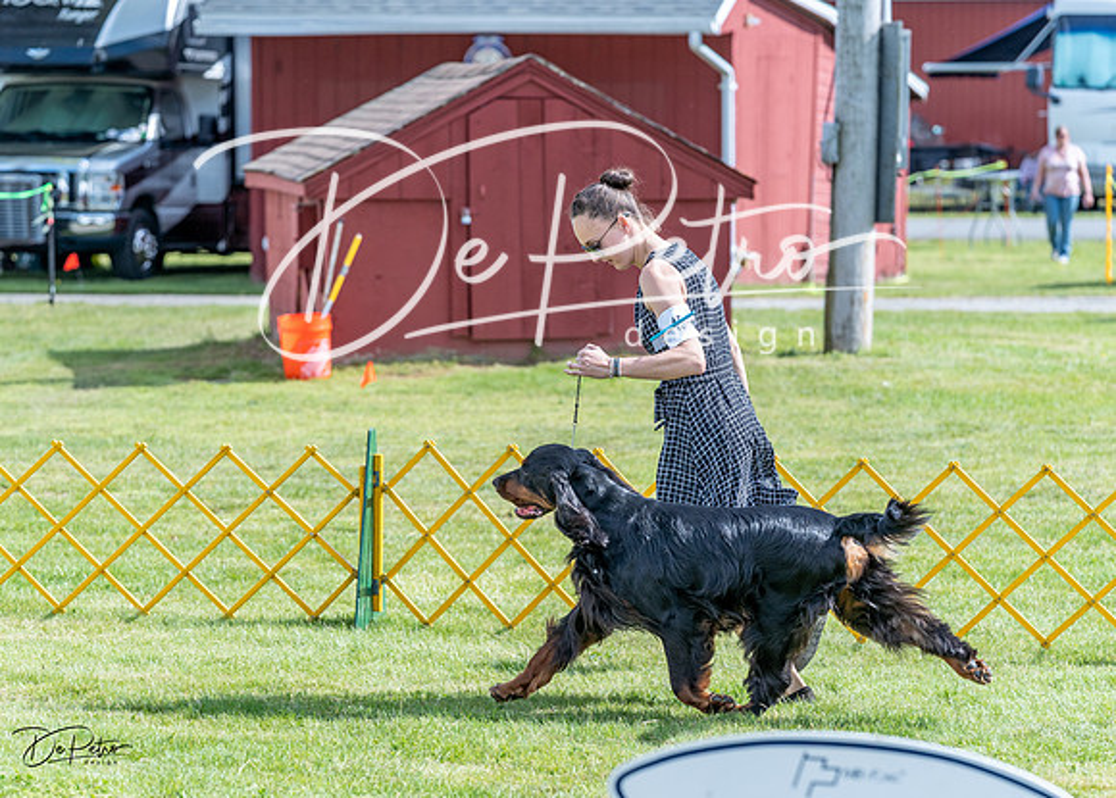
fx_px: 5024
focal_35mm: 158
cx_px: 541
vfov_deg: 9.1
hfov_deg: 12.7
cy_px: 420
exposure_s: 1/1600
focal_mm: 138
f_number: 4.5
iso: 400
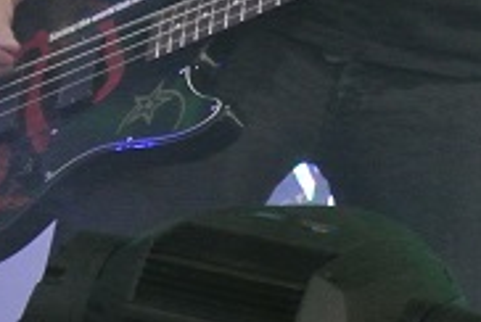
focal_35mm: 1465
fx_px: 19606
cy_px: -406
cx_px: 264
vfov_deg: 0.9
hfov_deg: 1.4
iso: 800
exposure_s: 1/60
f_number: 5.6
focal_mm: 110
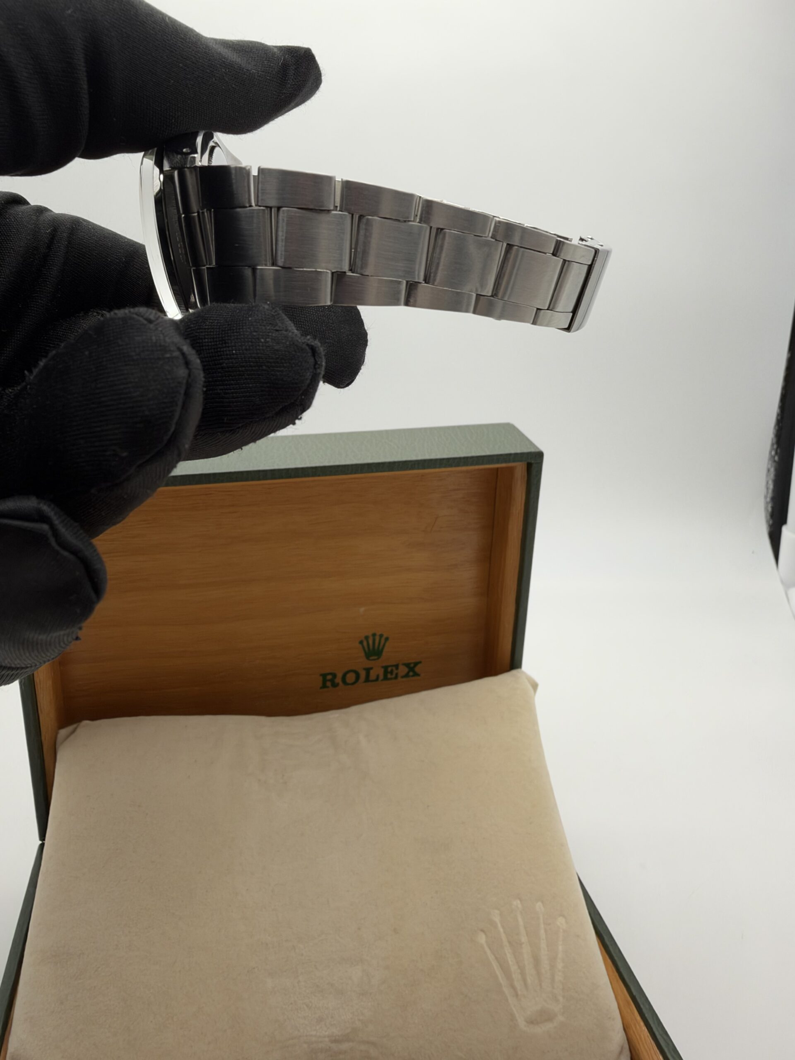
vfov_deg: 69.4
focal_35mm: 25
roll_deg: +0.0
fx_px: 766
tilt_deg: -11.0
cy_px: 530
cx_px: 398
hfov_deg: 54.9
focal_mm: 2.22
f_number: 2.2
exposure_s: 1/191
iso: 40
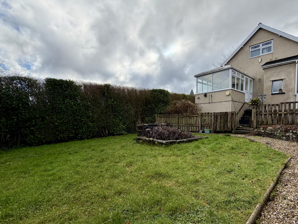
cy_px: 129
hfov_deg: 83.3
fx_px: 164
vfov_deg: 68.3
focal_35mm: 19
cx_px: 183
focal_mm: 2.22
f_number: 2.2
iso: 25
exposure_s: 1/779
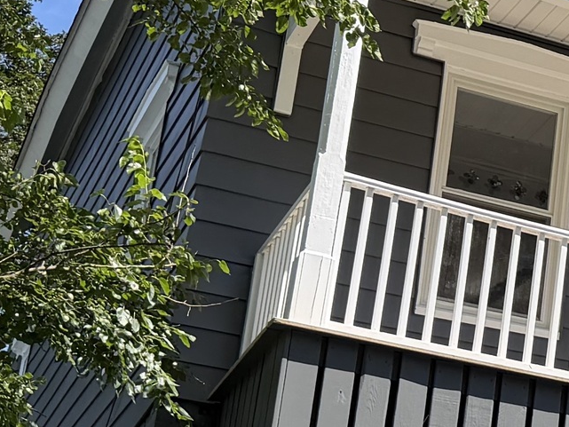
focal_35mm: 115
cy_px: 321
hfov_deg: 15.1
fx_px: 1891
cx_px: 992
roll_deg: -1.4
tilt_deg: +20.2
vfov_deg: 12.8
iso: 80
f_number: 1.78
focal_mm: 6.76
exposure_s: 1/3021
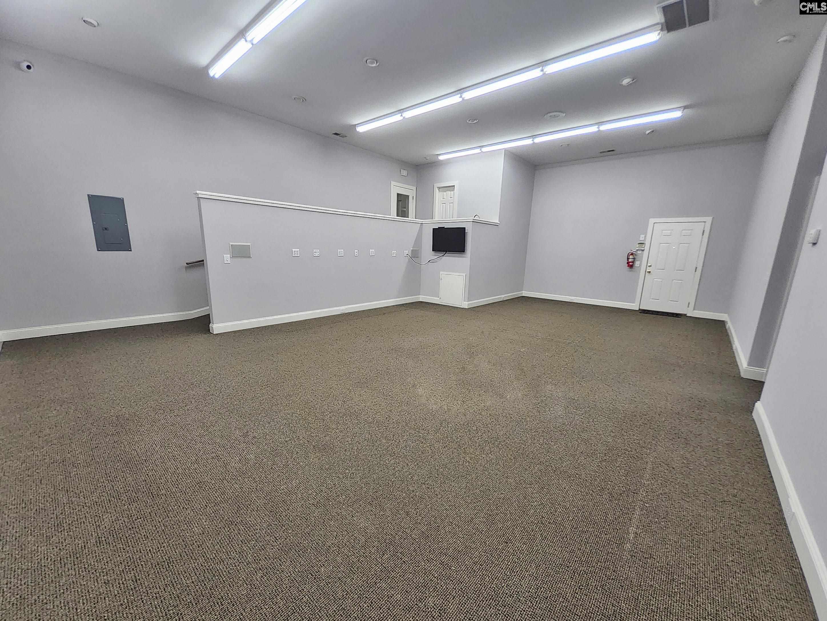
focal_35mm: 13
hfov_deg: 106.1
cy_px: 310
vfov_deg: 90.0
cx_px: 414
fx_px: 311
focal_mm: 1.13
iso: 125
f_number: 2.2
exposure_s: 1/60
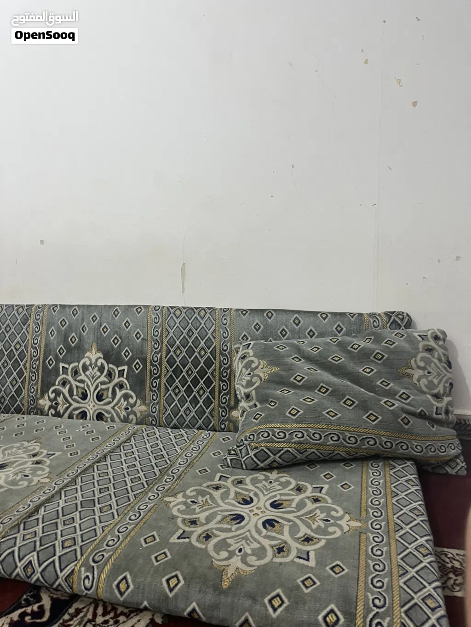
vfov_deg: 67.3
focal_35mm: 26
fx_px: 472
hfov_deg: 53.1
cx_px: 236
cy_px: 314
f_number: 1.6
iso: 125
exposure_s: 1/50
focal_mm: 5.1
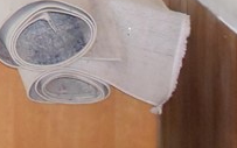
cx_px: -334
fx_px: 950
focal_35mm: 147
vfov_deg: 8.3
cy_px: -192
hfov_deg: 11.6
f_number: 3.5
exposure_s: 1/60
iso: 2200
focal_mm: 10
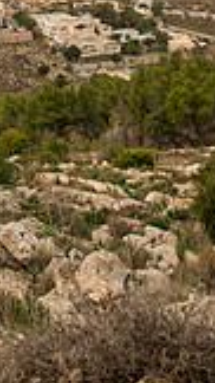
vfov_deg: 25.2
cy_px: -139
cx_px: -47
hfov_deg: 16.5
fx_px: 710
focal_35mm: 70
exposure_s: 1/640
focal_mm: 24
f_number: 3.5
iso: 100
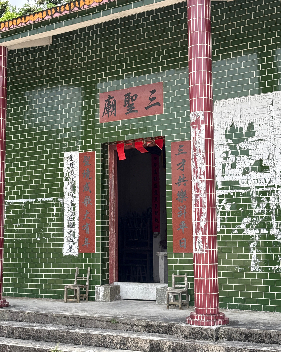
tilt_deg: +8.4
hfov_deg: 27.6
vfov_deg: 34.1
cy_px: 163
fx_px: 572
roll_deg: +0.3
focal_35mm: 55
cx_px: 143
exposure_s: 1/1312
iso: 50
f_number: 1.6
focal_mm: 5.96
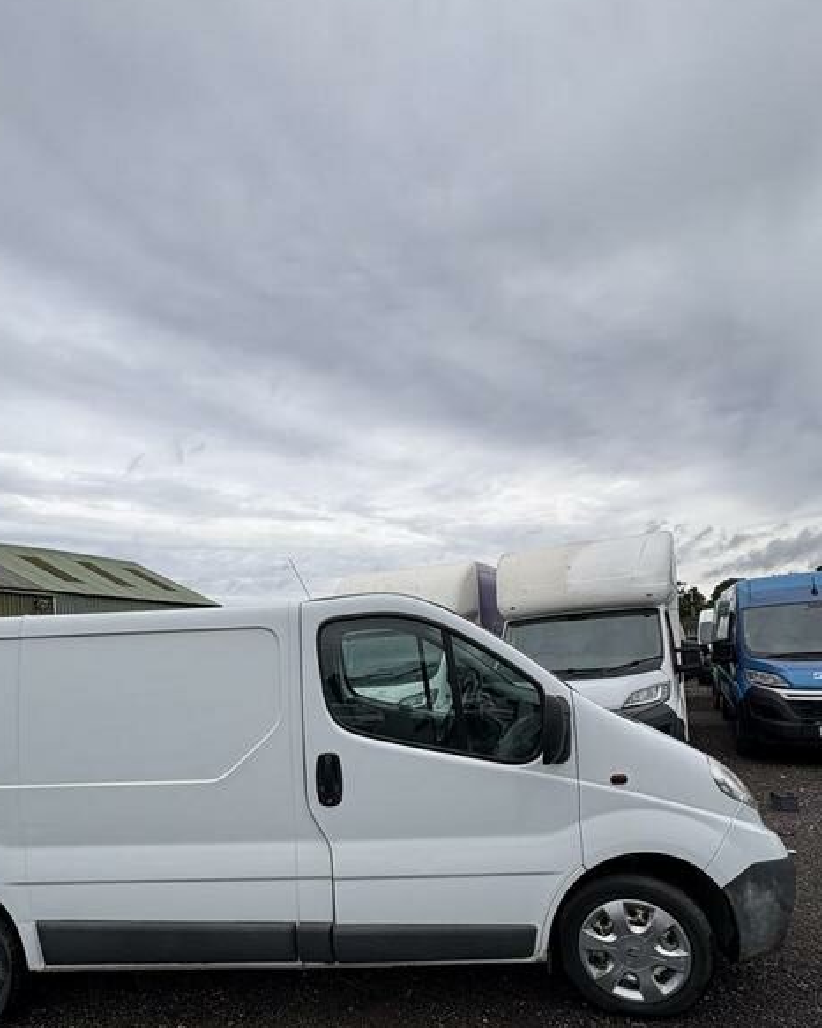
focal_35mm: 21
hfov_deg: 65.1
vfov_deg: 76.1
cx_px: 342
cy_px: 651
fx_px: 639
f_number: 2.2
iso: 50
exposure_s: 1/1567
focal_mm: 2.22
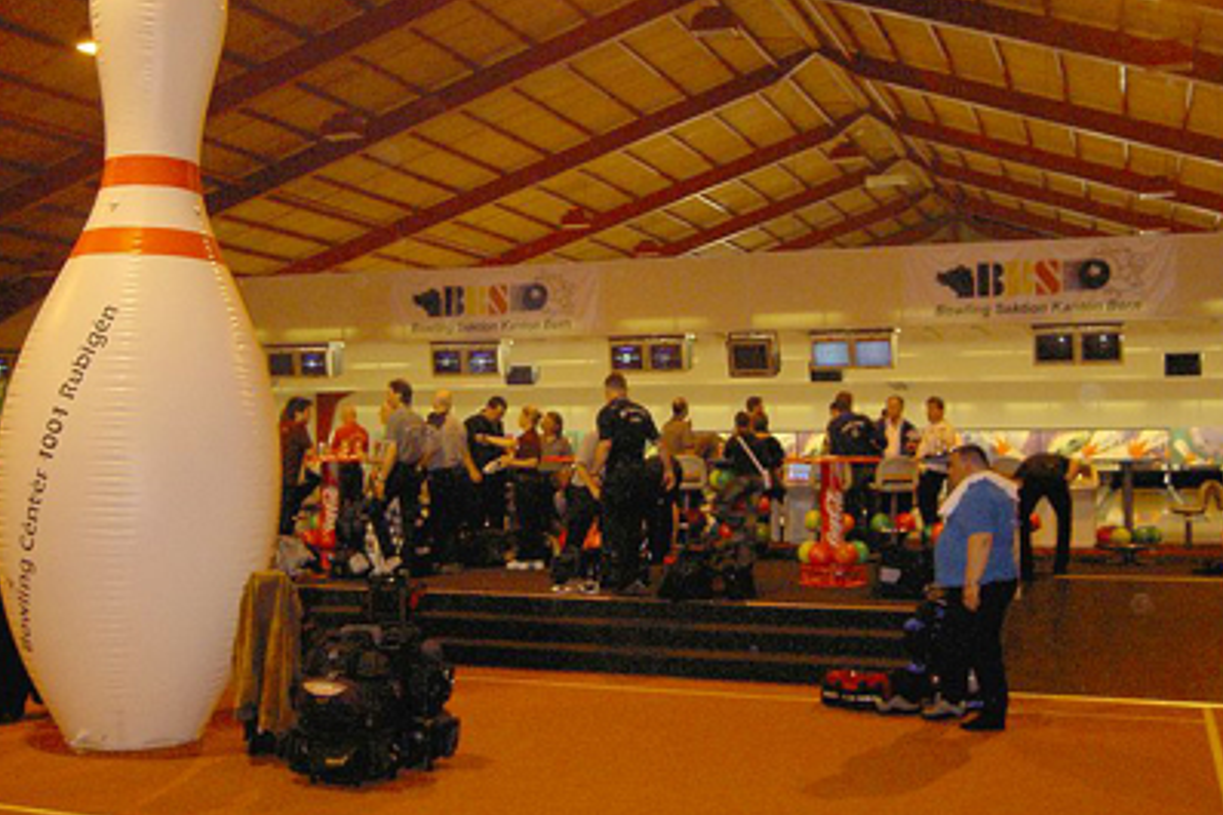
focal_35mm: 40
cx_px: 639
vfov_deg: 33.3
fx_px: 1358
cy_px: 335
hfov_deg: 48.5
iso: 200
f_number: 2.8
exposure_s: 1/60
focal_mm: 5.6
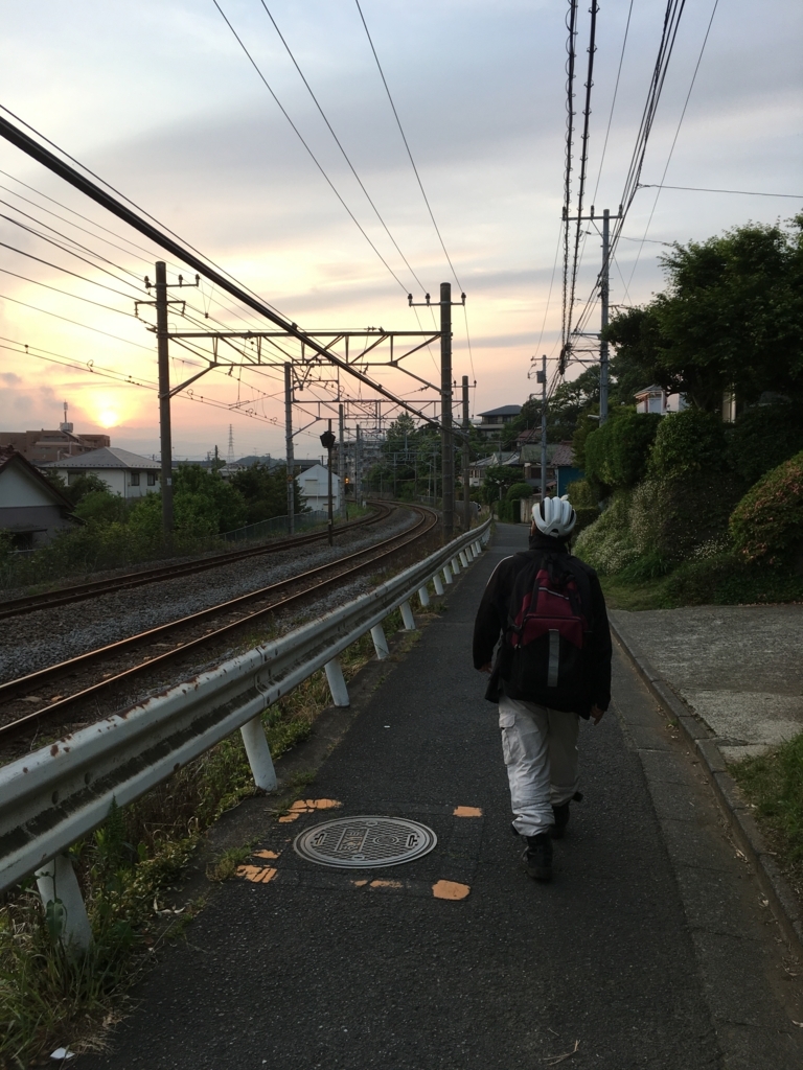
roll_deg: -0.1
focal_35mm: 29
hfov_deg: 48.2
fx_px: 897
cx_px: 402
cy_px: 535
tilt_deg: -4.7
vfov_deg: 61.7
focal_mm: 4.15
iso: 25
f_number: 2.2
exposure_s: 1/126
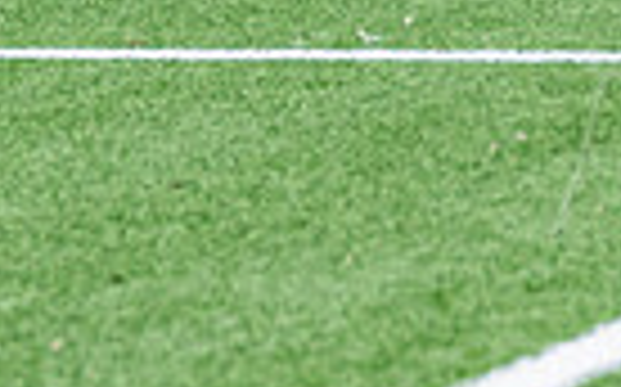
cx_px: 935
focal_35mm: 469
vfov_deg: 2.8
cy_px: -376
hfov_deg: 4.5
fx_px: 7931
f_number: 4
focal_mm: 75
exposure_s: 1/1250
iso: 800
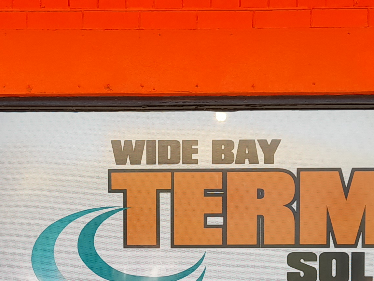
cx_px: 123
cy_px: 278
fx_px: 940
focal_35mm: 87
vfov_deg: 16.6
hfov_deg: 22.4
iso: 20
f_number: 2
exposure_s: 1/105
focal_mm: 4.6
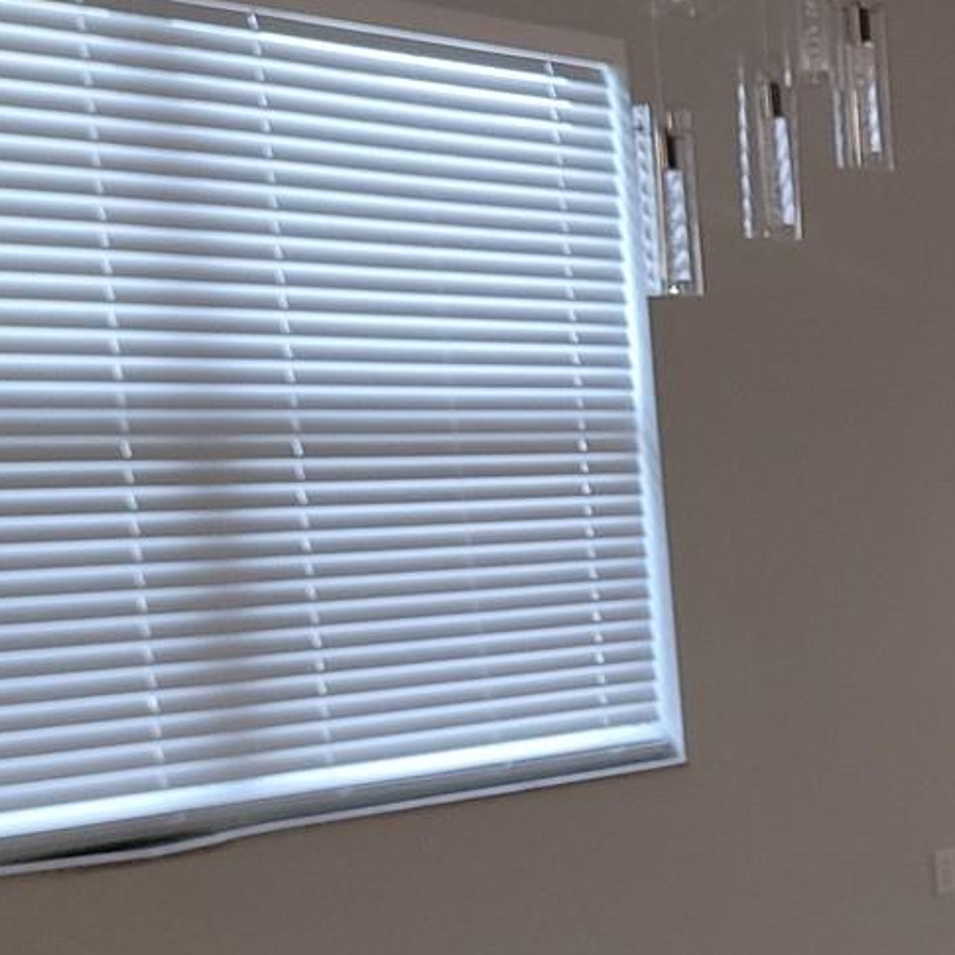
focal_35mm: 70
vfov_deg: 24.4
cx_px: 1502
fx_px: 2185
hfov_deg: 20.4
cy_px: 727
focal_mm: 6.7
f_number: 1.8
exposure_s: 1/20
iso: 125
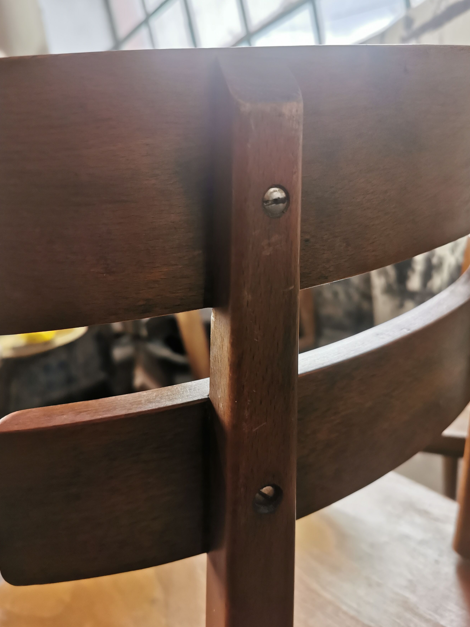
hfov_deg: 49.7
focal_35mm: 28
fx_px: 507
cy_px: 322
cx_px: 231
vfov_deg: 63.4
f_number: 1.6
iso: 125
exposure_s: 1/100
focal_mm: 5.56
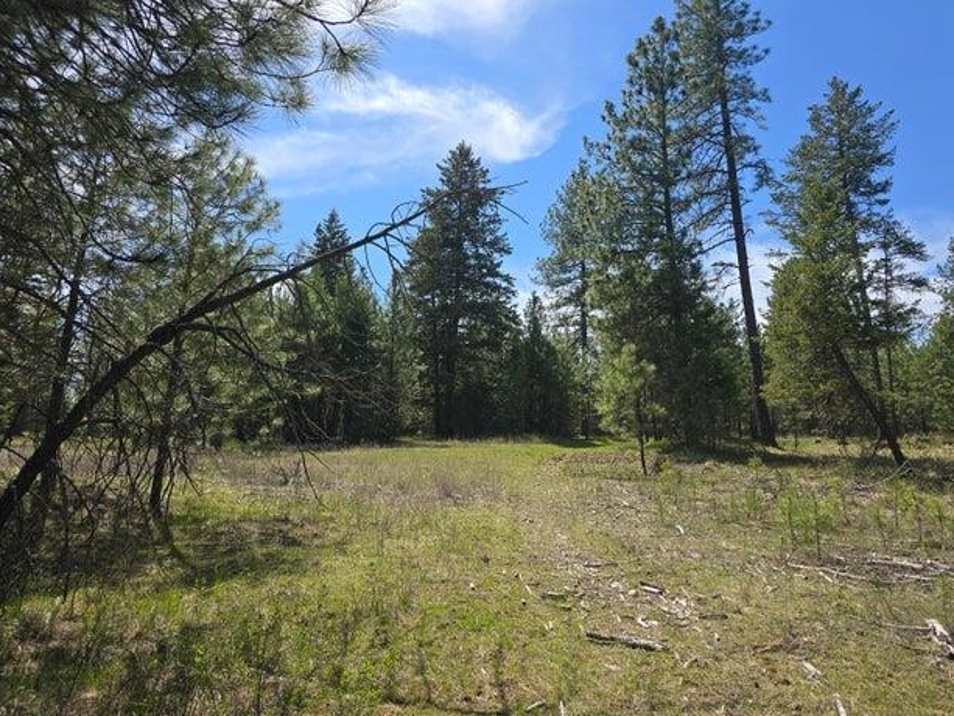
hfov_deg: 71.6
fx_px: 662
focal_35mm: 24
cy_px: 344
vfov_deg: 56.8
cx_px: 495
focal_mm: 6.3
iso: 12
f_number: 1.7
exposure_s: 1/748
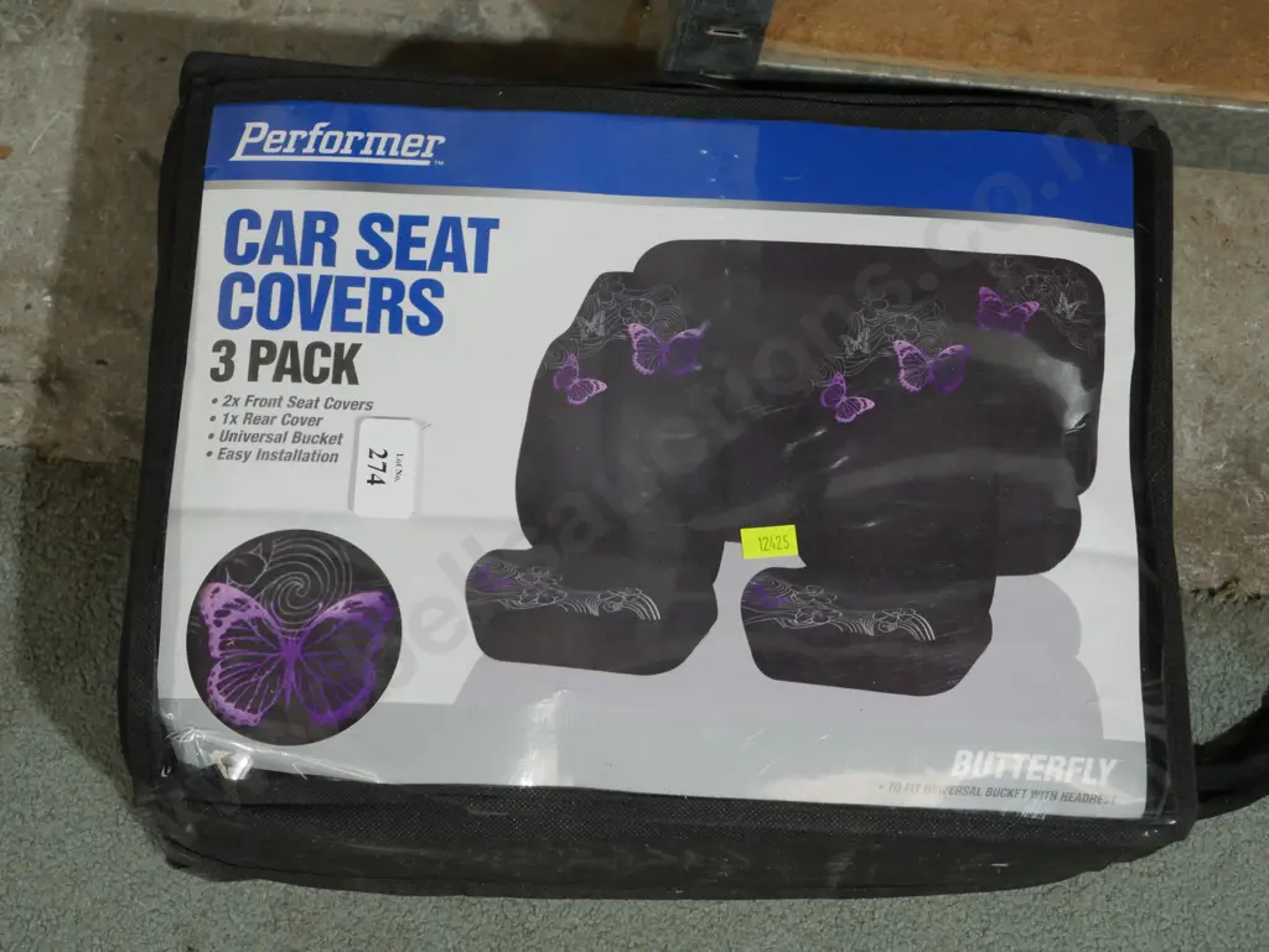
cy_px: 476
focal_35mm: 68
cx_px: 634
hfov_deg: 28.5
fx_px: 2494
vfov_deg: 21.6
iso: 1000
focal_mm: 34
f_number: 5.4
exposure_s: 1/80
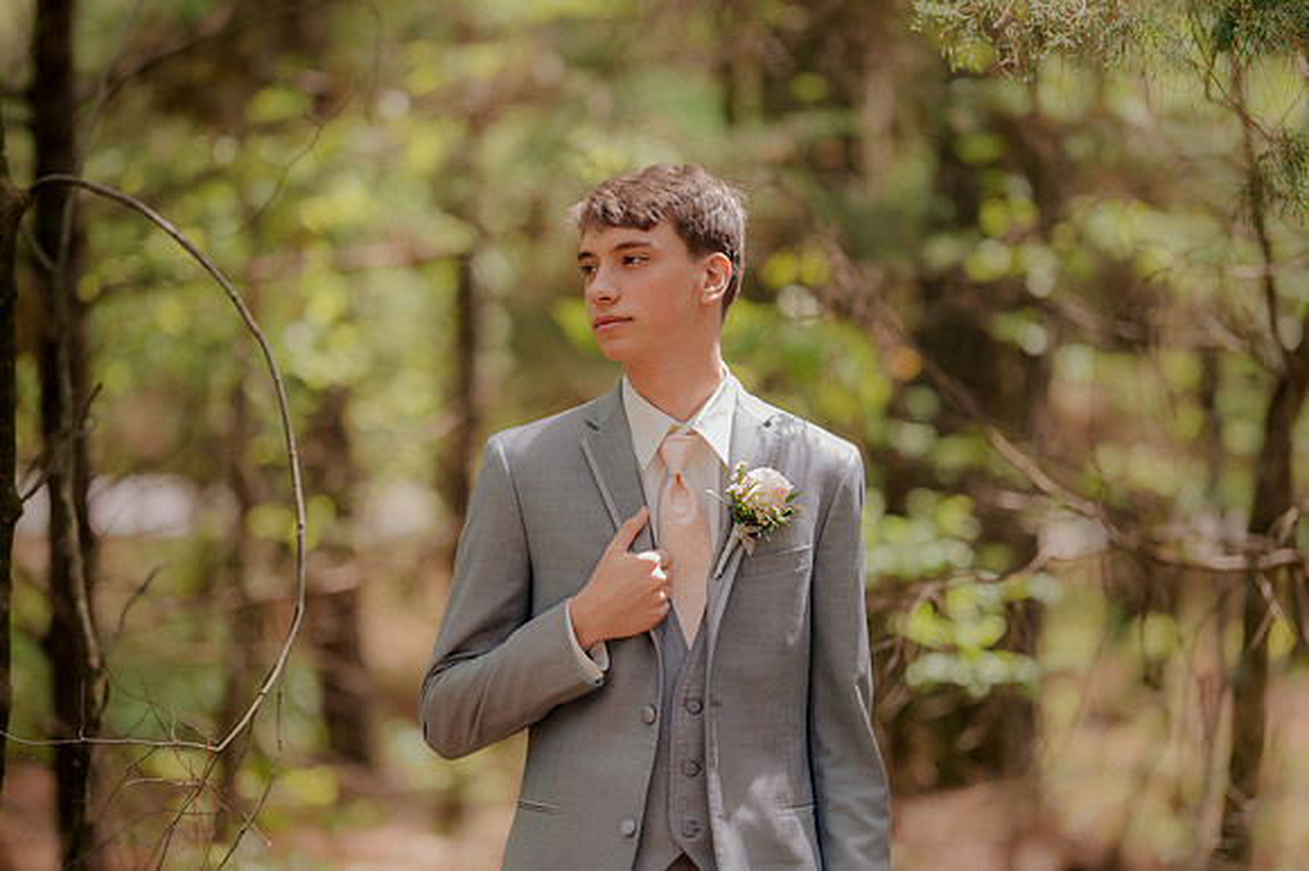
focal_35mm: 105
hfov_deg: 19.5
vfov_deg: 13.0
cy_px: 436
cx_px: 654
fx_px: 3816
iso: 125
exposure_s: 1/500
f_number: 1.6
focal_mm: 105
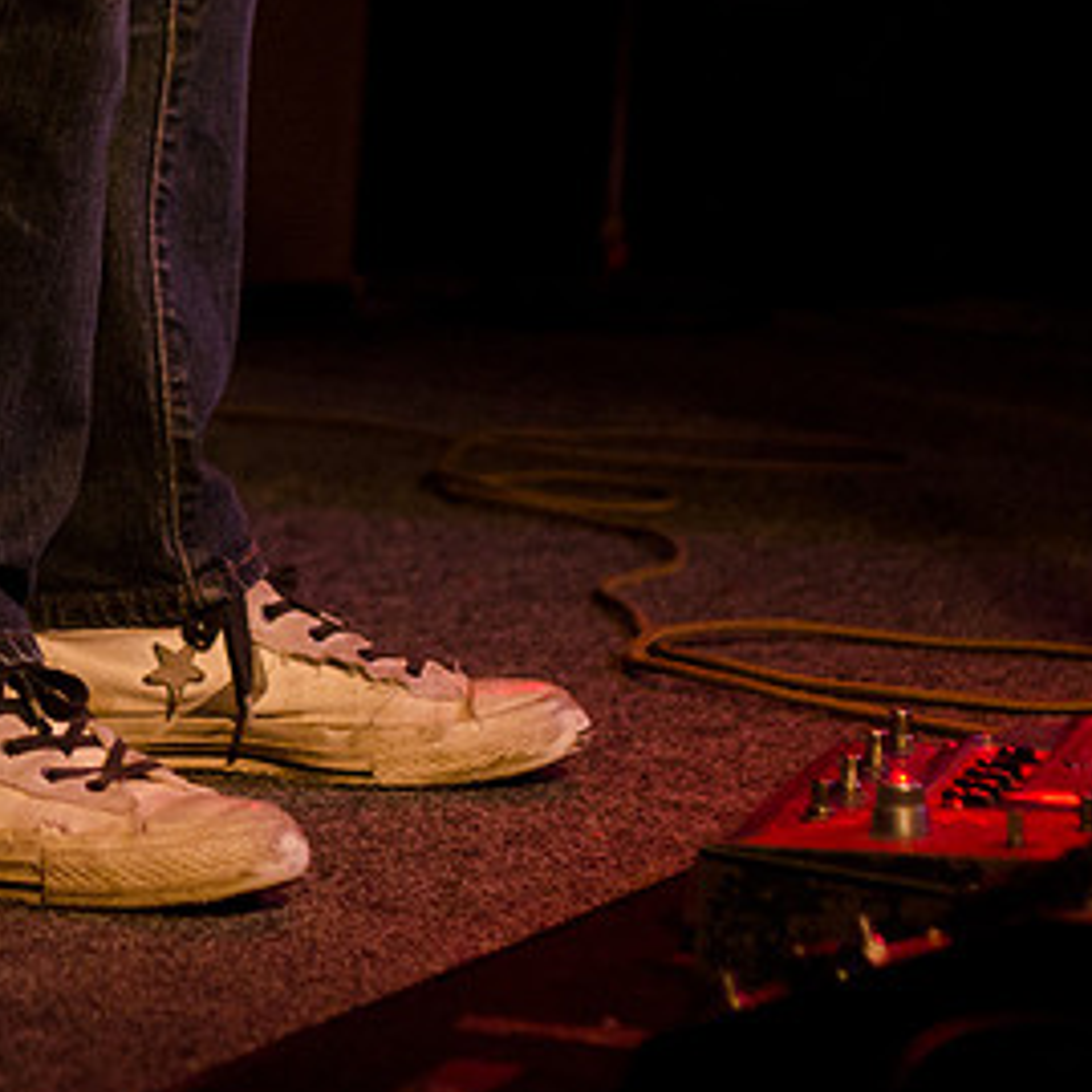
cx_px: -65
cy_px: 574
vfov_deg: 12.2
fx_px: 5104
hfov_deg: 12.0
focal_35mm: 143
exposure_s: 1/50
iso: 1600
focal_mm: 52
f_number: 2.8
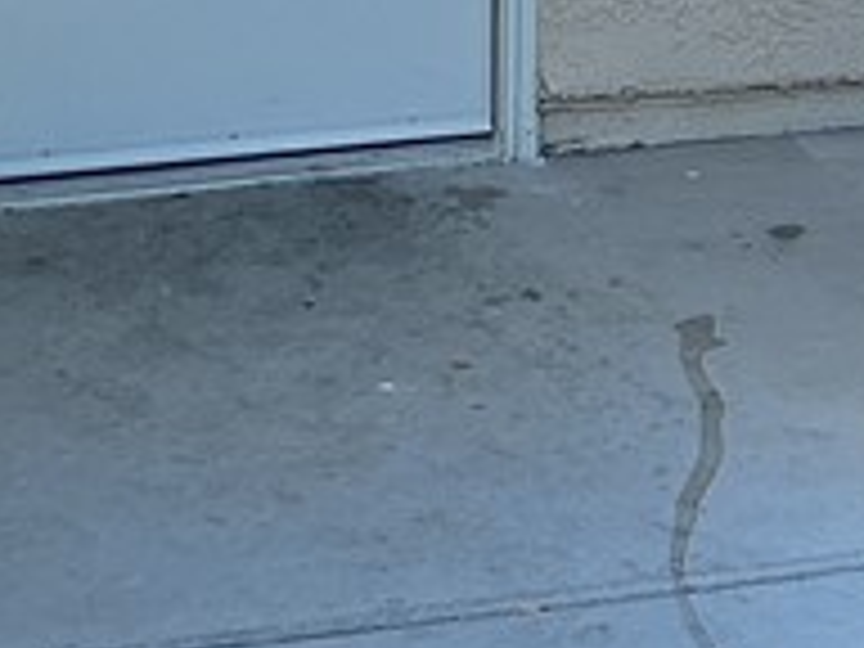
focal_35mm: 155
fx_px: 3869
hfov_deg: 12.7
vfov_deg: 9.0
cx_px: 639
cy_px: -662
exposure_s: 1/120
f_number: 1.8
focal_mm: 3
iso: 32
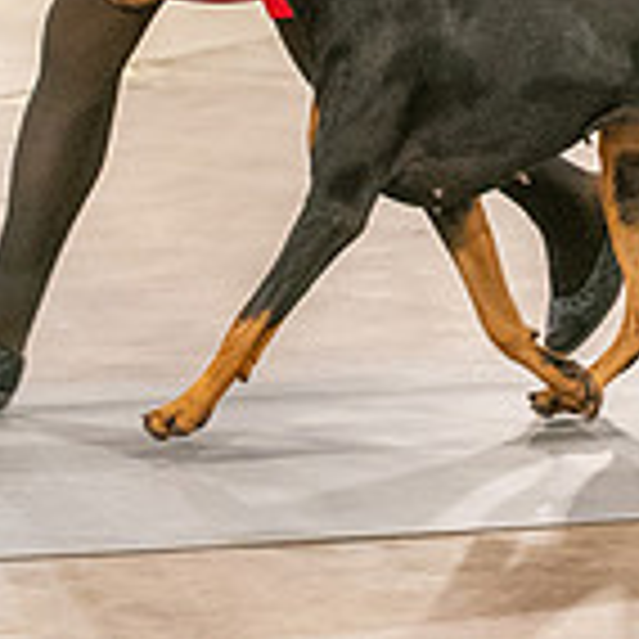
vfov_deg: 4.8
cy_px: -223
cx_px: 508
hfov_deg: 4.9
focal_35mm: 360
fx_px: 7519
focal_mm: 104
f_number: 3.2
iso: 6400
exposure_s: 1/250
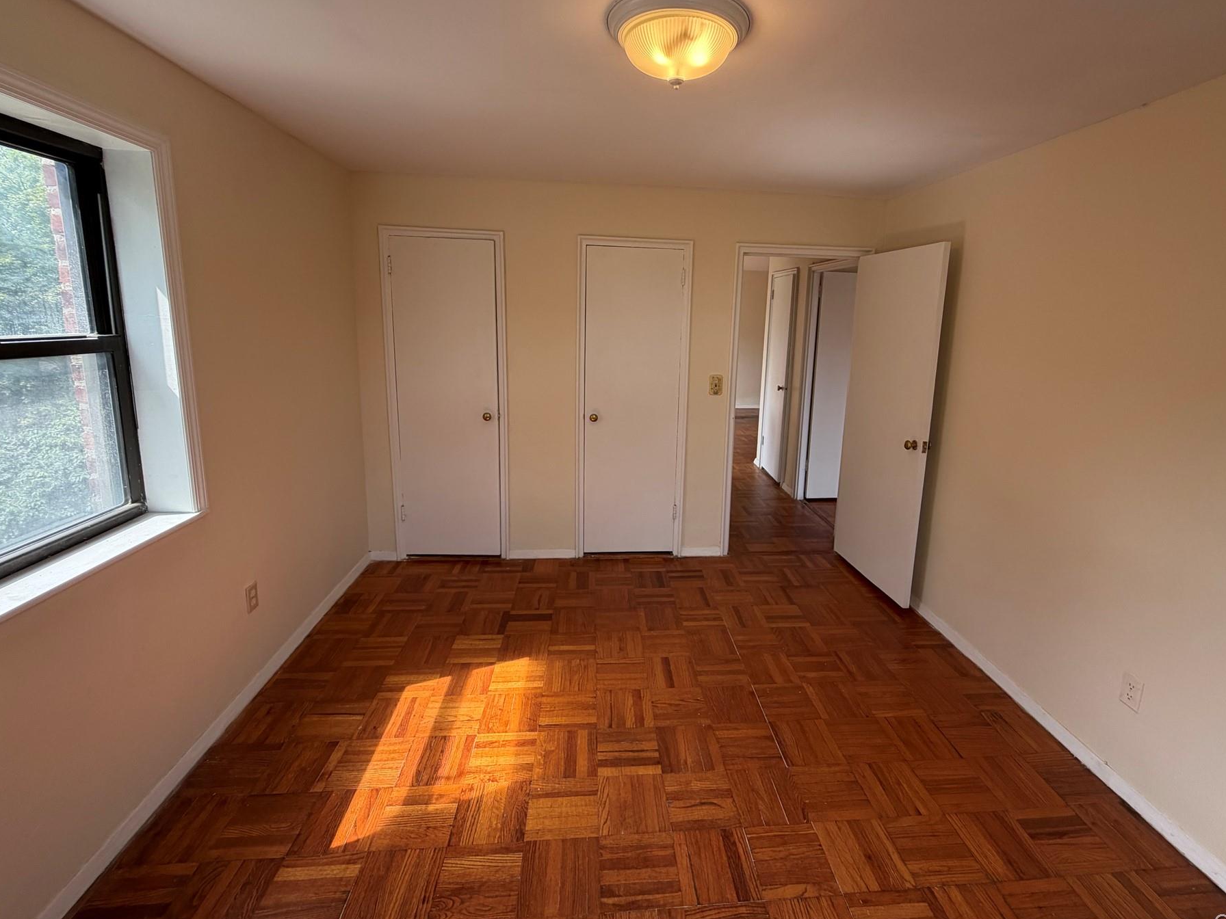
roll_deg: -0.8
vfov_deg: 77.9
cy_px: 414
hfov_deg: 94.4
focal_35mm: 16
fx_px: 567
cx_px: 653
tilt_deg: -8.1
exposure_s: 1/120
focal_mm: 2.22
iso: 80
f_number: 2.2
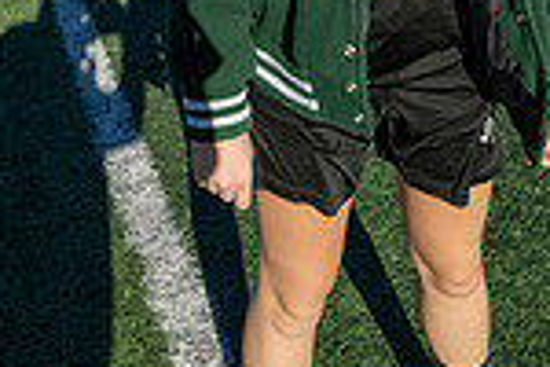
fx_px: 825
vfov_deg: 20.5
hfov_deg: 36.9
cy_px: -222
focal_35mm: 54
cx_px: 297
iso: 160
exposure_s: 1/2000
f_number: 4
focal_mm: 14
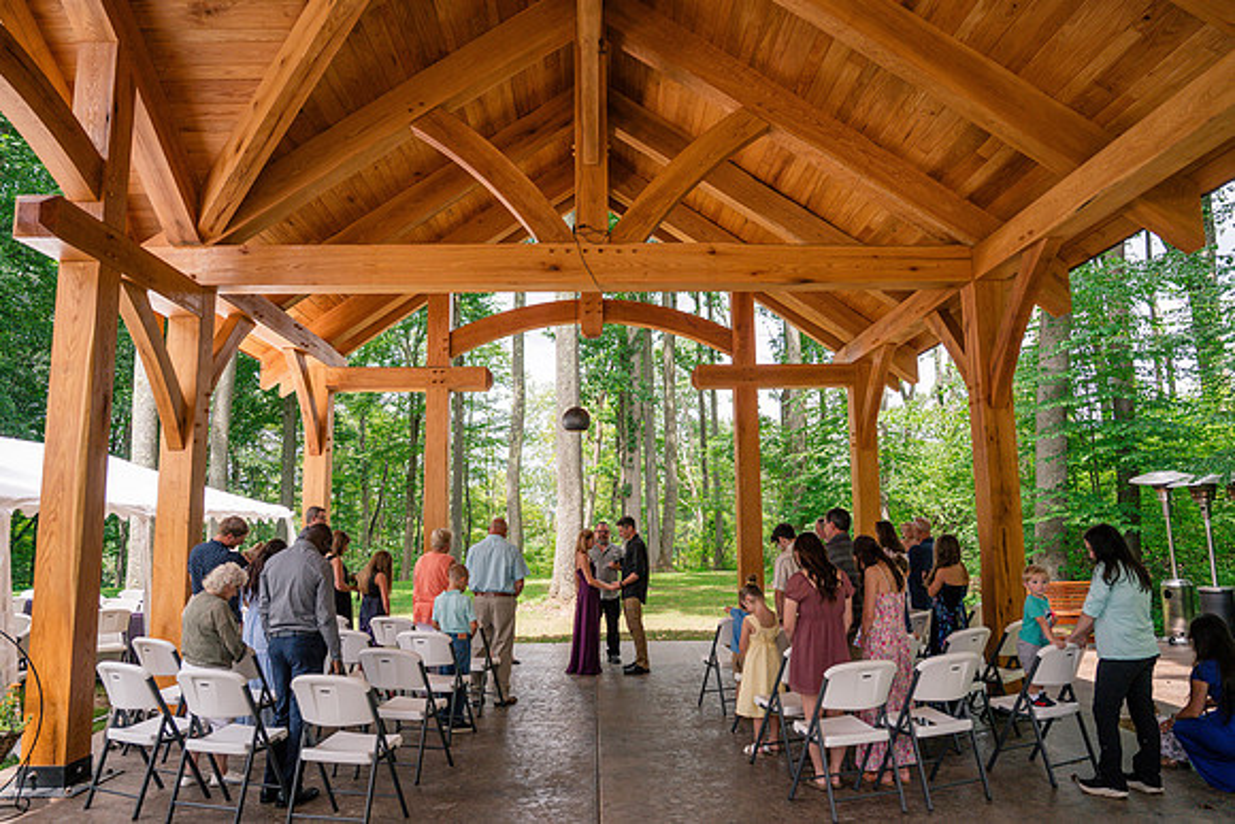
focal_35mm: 25
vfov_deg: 51.3
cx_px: 618
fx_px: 858
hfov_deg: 71.5
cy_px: 412
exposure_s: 1/1250
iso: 160
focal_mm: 24
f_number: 2.8
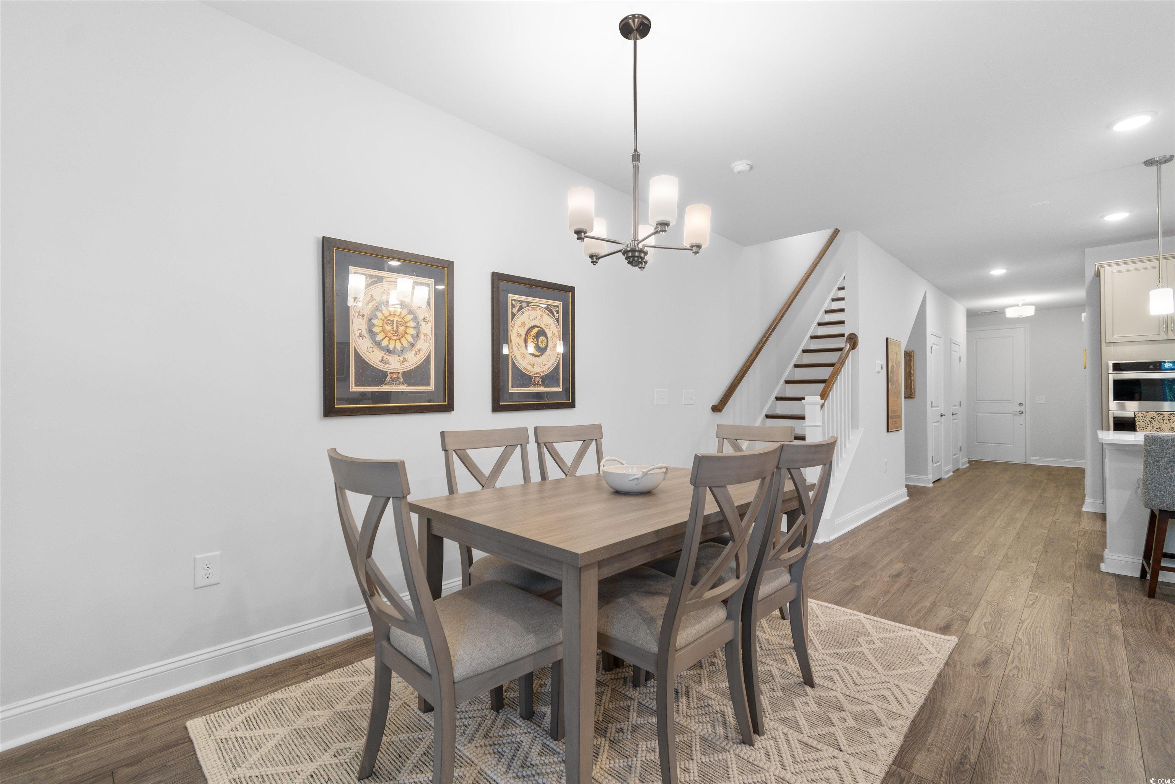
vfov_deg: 77.3
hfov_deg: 100.4
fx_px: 490
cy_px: 392
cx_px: 588
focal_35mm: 15
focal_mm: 10
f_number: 4.5
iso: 100
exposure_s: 1/13
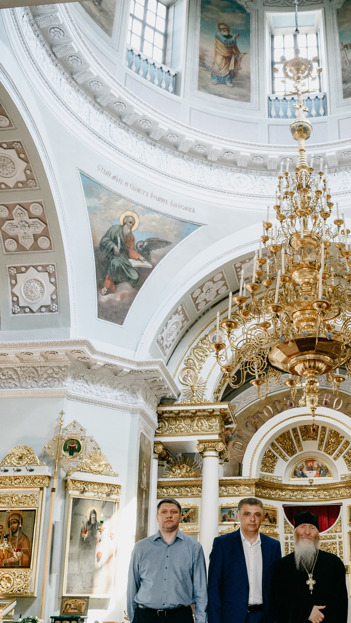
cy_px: 378
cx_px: 269
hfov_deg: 30.6
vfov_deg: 52.4
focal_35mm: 38
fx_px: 629
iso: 1600
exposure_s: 1/160
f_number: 3.2
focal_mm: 24
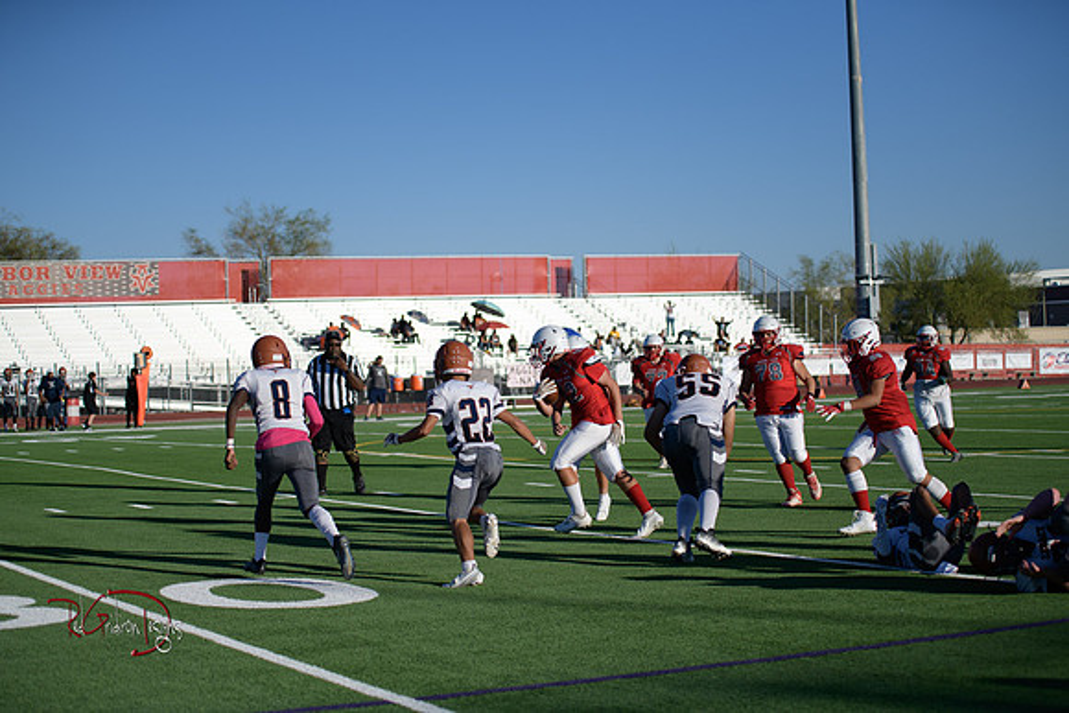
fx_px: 2079
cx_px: 534
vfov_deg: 19.5
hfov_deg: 28.8
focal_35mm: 70
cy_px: 356
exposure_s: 1/5000
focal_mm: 70
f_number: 2.8
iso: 140
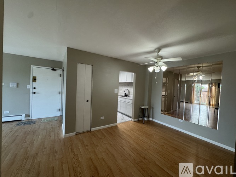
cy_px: 88
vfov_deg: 85.7
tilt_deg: -1.2
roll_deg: -3.3
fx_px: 95
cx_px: 118
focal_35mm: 14
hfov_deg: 102.1
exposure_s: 1/120
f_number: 2.2
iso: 250
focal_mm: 2.22
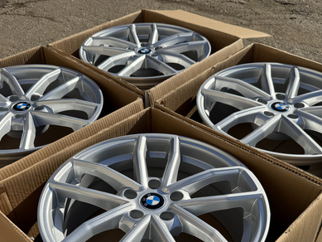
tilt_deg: -48.2
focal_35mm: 37
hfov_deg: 50.1
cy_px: 185
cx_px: 147
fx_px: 344
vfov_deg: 37.6
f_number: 1.78
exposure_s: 1/4049
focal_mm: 6.76
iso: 80
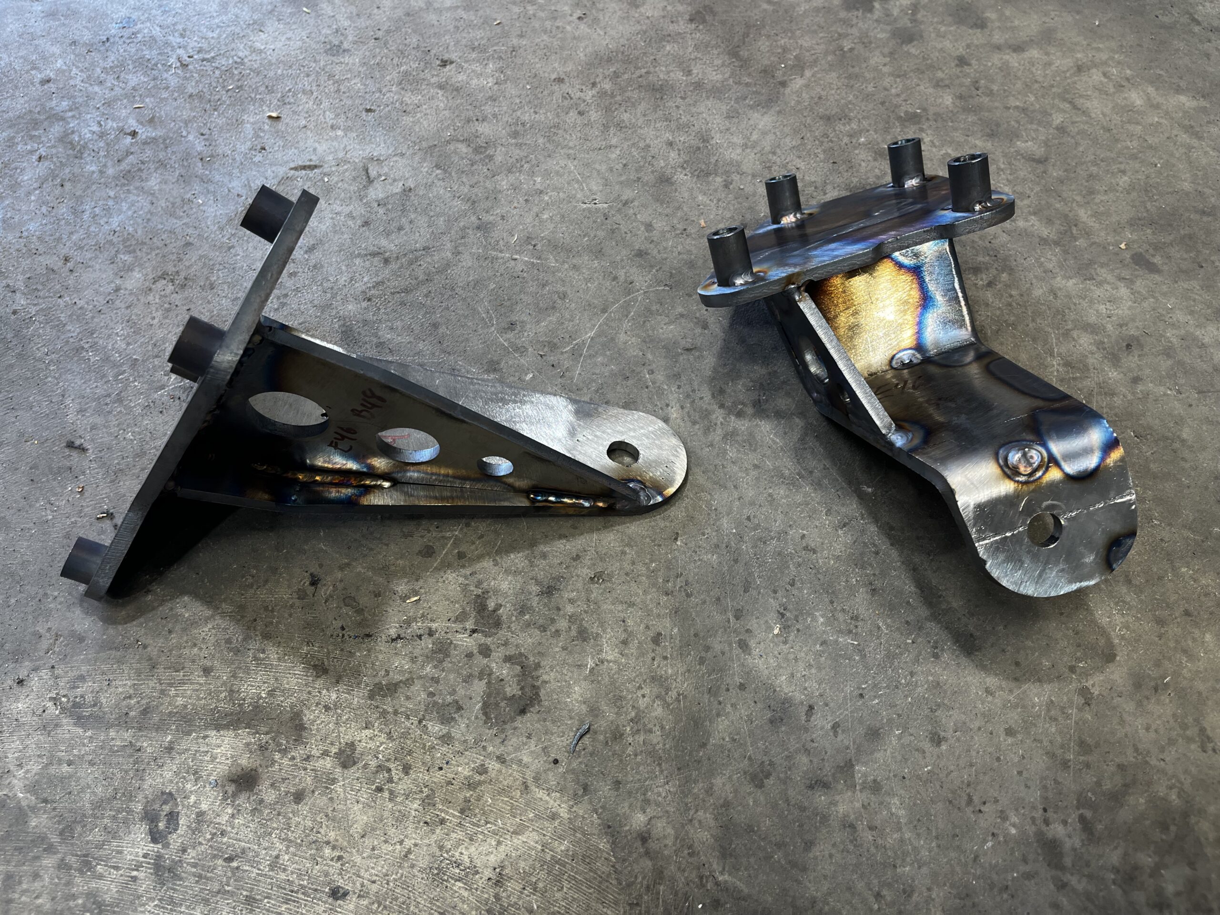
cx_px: 610
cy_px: 458
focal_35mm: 26
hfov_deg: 67.3
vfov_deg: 53.1
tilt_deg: -56.2
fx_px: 916
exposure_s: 1/120
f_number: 1.6
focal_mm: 5.1
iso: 80
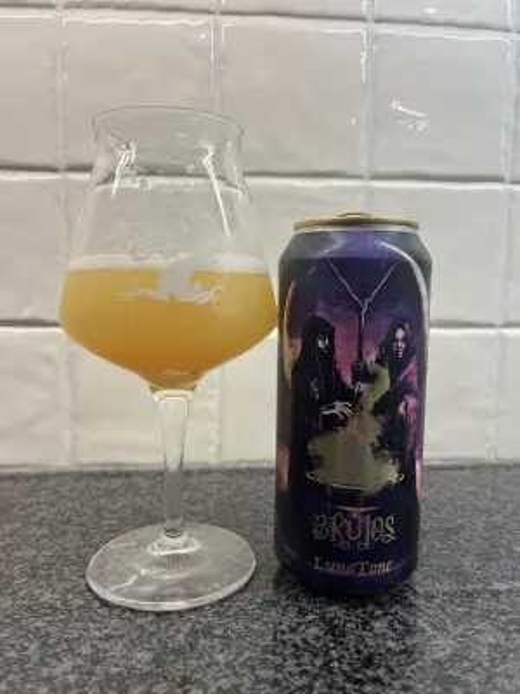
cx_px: 260
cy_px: 347
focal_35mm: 26
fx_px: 521
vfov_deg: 67.3
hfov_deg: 53.1
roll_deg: -0.4
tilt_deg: -7.6
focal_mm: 5.1
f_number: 1.6
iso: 64
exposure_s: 1/100
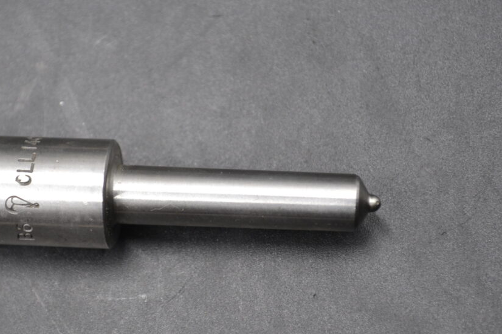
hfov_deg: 18.7
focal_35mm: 109
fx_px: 1519
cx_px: 142
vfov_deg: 12.6
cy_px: 194
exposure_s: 1/40
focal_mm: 50
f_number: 5.6
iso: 400
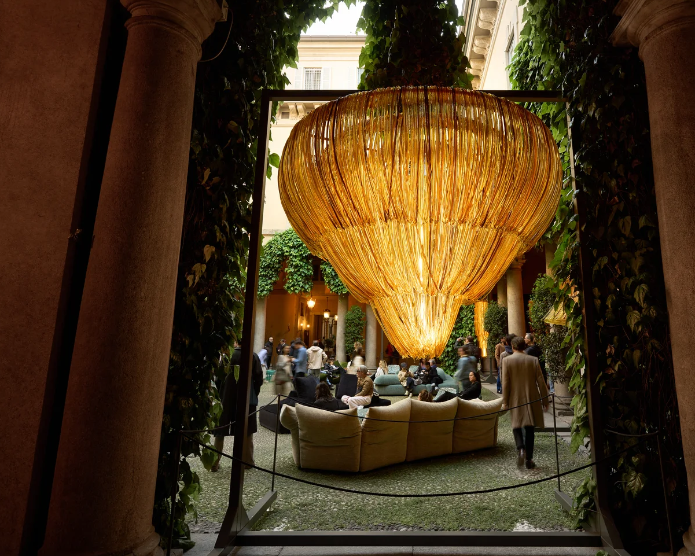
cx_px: 436
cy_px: 258
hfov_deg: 78.9
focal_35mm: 20
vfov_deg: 68.0
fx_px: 411
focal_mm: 16
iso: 100
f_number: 5
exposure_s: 1/8
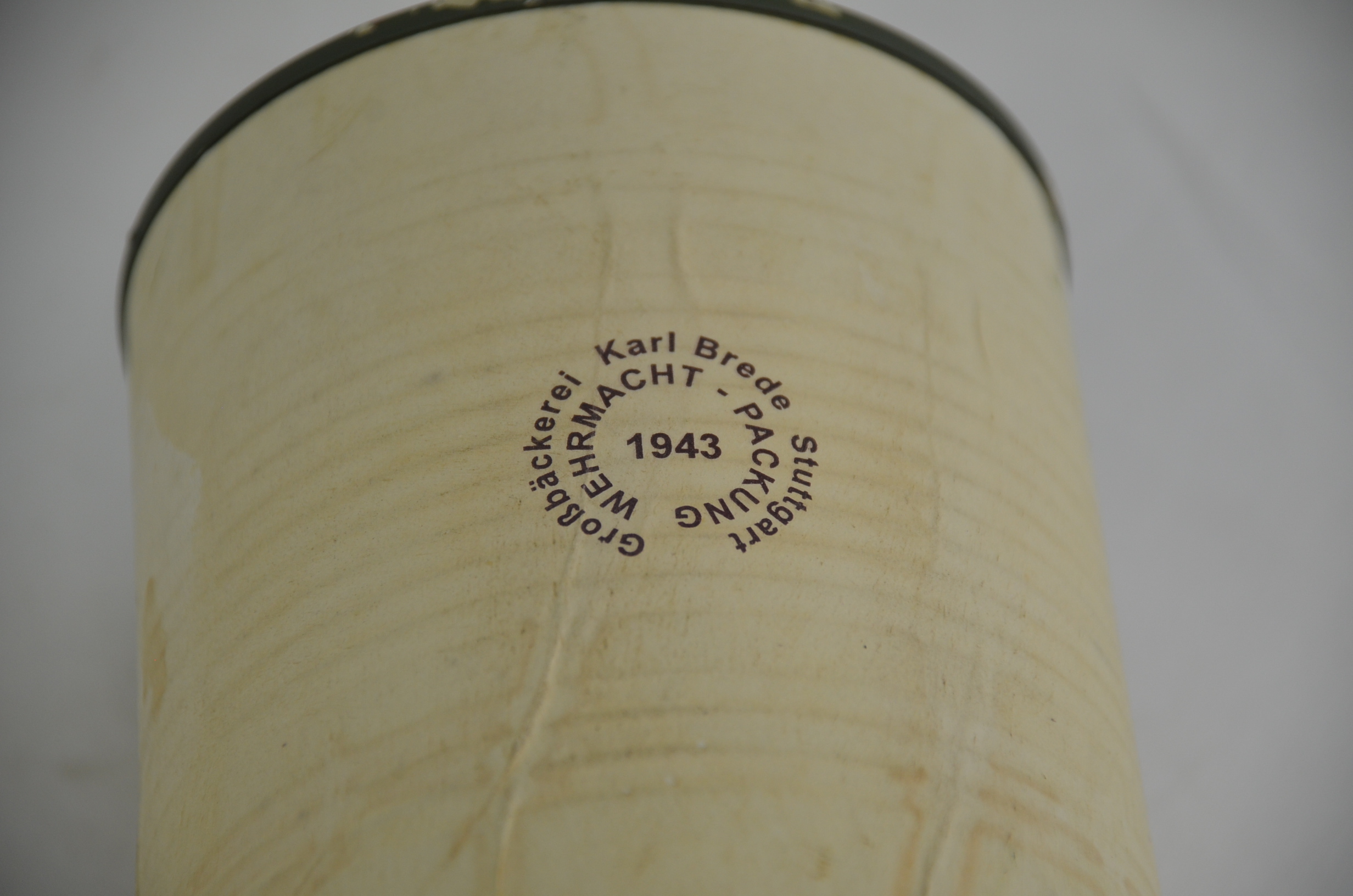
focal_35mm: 202
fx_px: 7595
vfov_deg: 6.8
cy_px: 448
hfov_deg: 10.2
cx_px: 676
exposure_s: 1/250
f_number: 5.6
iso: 450
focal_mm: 135
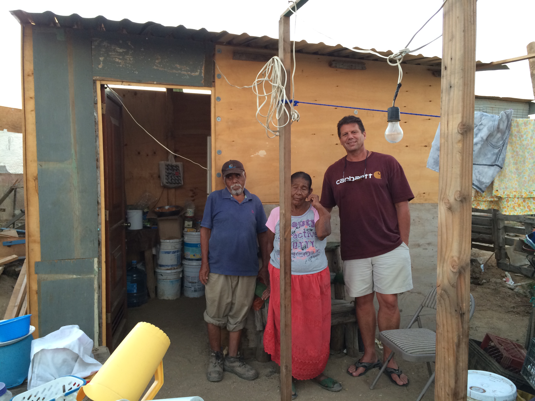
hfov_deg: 61.7
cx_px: 268
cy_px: 200
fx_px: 448
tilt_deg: -5.0
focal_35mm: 29
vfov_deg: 48.2
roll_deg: +0.1
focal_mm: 4.15
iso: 80
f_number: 2.2
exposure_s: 1/30
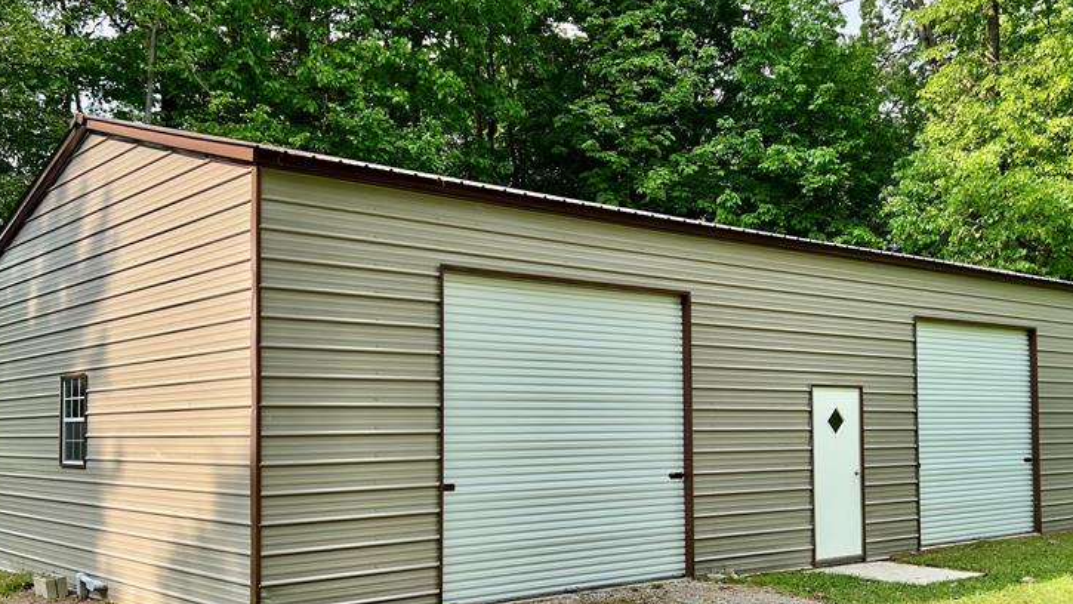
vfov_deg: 29.6
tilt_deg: +1.9
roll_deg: +0.8
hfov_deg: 50.3
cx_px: 625
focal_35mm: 40
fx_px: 1138
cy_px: 379
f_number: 1.5
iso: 50
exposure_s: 1/1252
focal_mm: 5.7
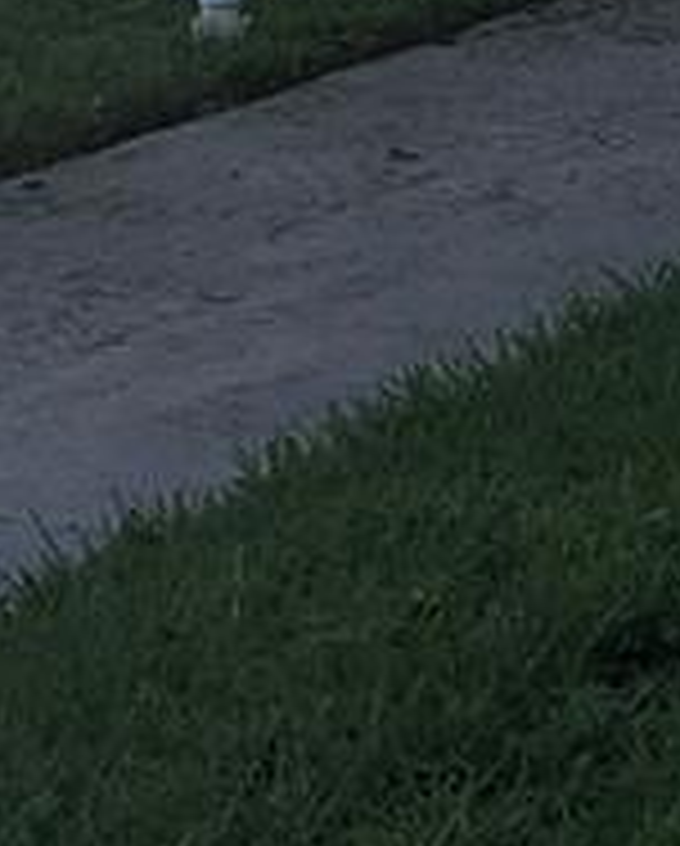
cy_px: -968
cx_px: 788
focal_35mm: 174
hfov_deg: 8.8
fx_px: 4367
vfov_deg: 10.1
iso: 20
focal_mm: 3.99
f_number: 1.8
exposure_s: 1/512
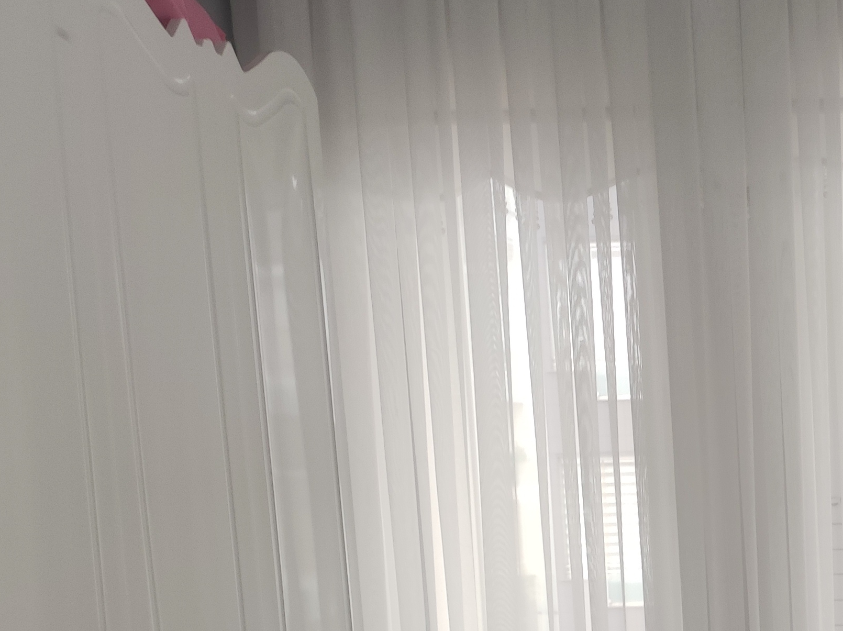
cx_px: 977
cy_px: 789
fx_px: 1192
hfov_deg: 32.9
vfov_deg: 25.9
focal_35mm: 49
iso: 107
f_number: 1.79
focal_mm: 4.74
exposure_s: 1/50
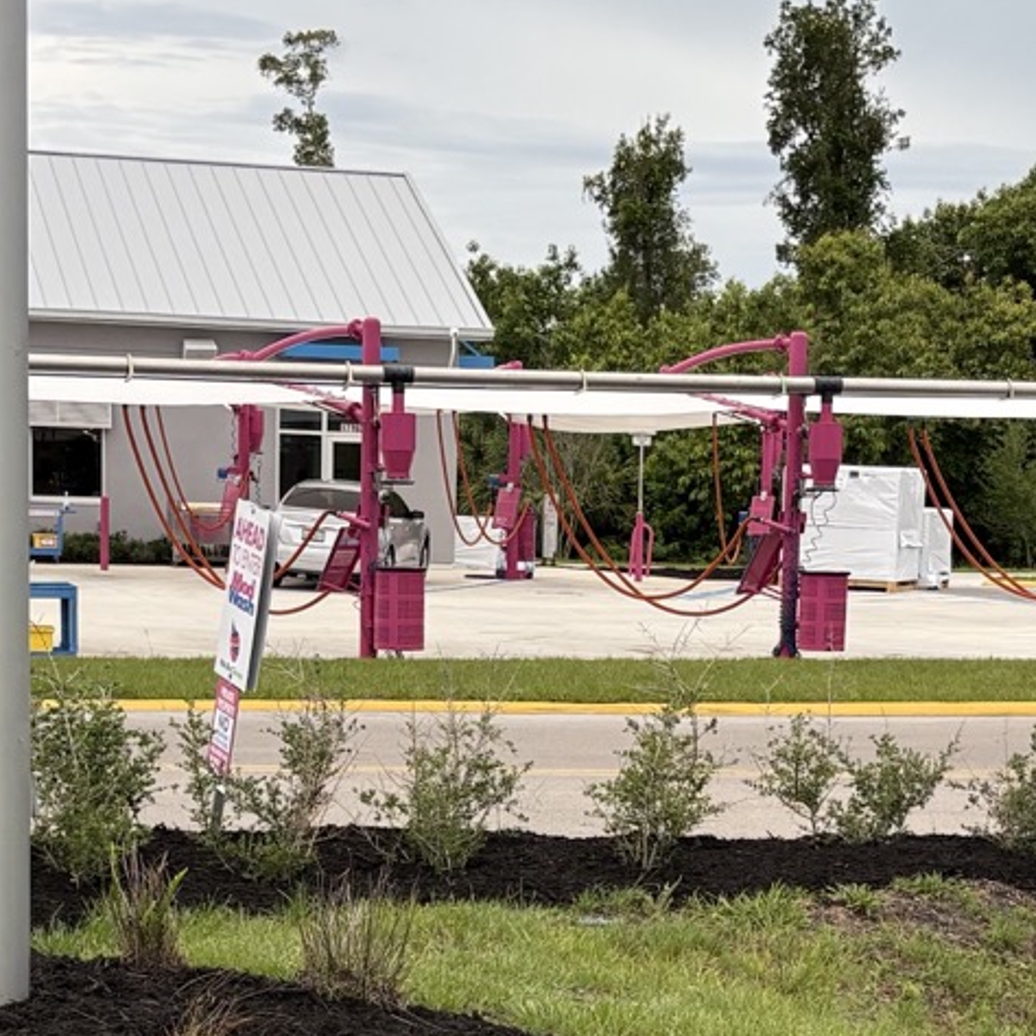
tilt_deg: -4.1
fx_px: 3149
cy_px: 968
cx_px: 555
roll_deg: -1.1
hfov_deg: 18.7
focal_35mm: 93
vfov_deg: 18.3
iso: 50
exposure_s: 1/468
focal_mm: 5.96
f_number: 1.6
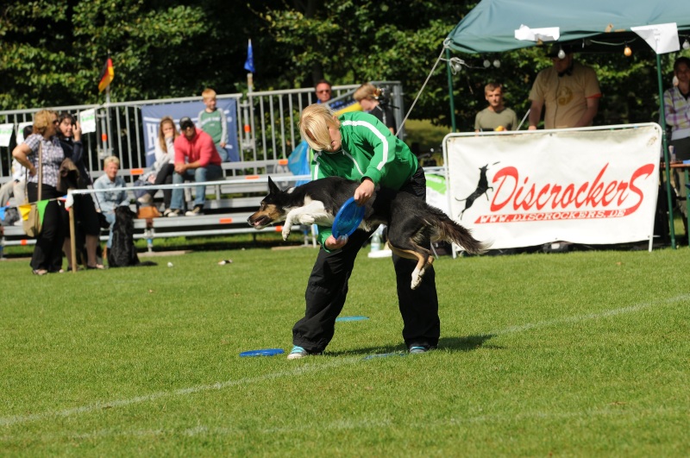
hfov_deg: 12.5
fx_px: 3158
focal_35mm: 165
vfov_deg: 8.3
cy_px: 229
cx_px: 345
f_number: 5
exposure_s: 1/1250
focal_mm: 110
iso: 200
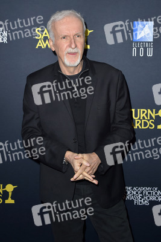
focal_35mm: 44
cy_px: 121
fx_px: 295
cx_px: 80
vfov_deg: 44.5
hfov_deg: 30.5
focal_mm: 44
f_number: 6.3
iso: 250
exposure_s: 1/250
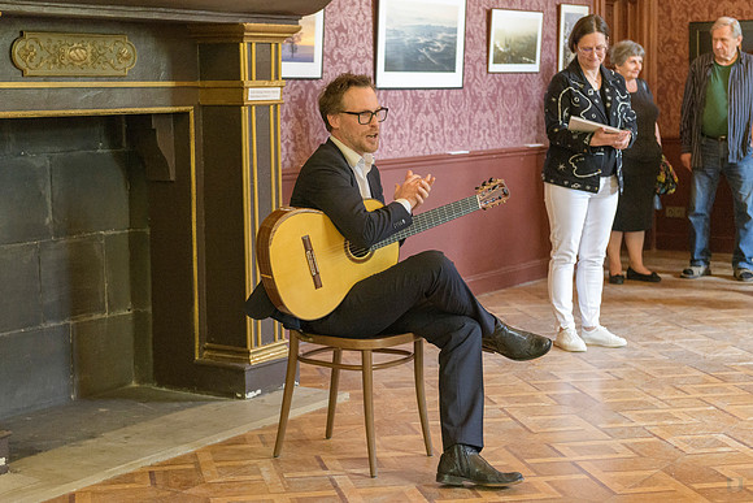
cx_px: 333
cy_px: 251
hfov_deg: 31.3
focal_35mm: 64
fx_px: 1345
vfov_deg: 21.2
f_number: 3.5
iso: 8000
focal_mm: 56
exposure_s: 1/125
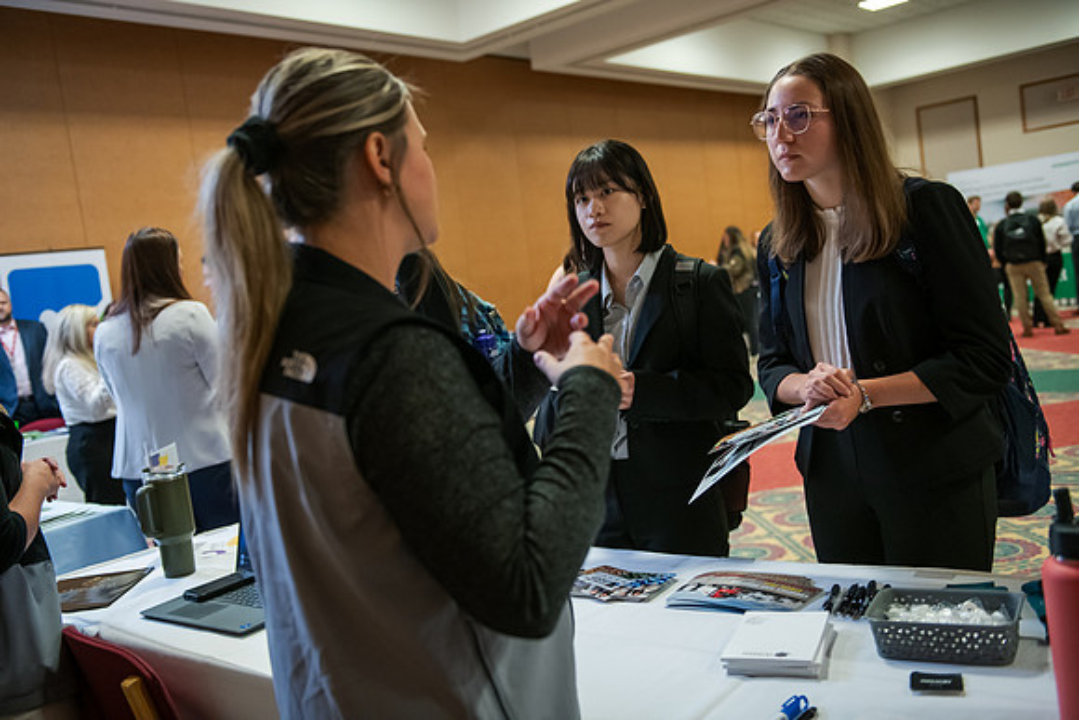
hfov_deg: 55.8
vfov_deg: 38.9
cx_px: 540
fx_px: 1019
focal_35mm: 34
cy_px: 360
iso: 2500
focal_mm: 34
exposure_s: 1/200
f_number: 2.8
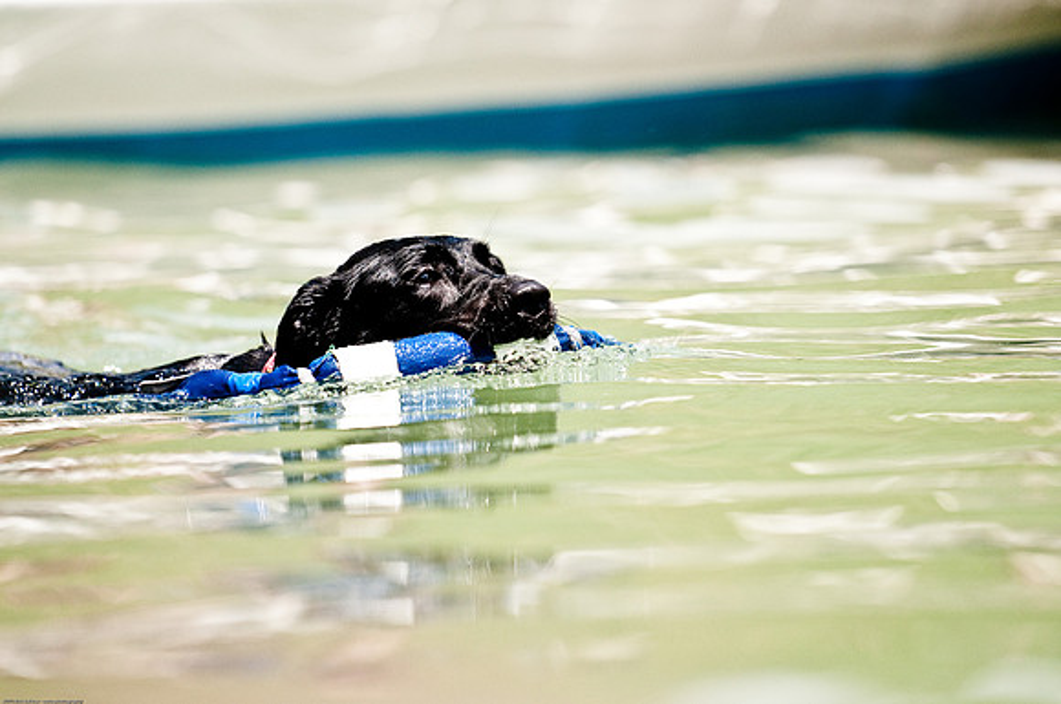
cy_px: 352
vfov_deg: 4.7
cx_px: 530
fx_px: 8609
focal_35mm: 292
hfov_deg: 7.1
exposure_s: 1/4000
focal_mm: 195
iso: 200
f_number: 2.8
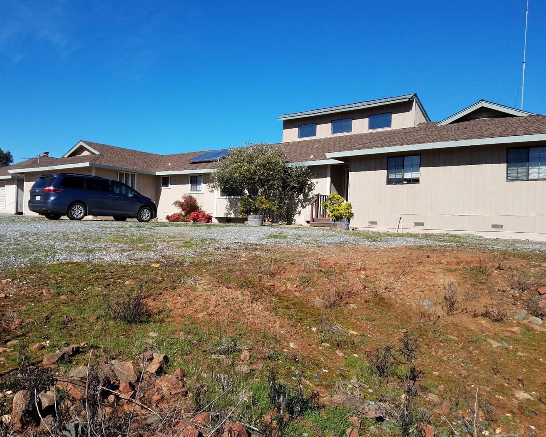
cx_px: 248
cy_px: 214
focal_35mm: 29
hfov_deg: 60.3
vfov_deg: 50.0
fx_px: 469
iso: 40
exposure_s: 1/2544
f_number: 1.7
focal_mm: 4.2
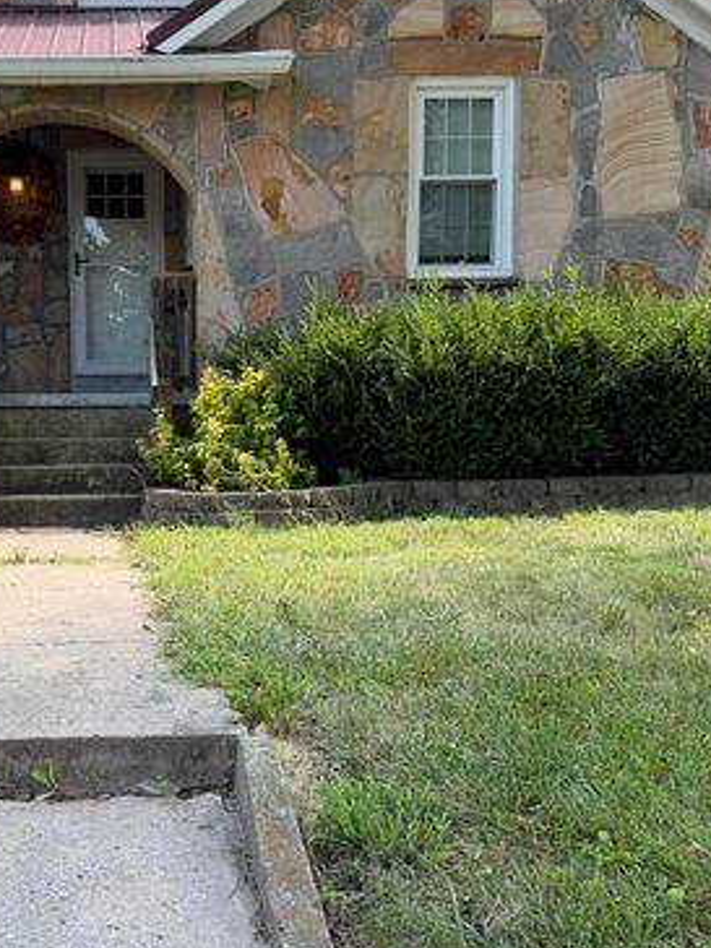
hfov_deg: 32.1
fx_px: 1205
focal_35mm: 44
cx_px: 154
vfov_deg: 42.9
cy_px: 496
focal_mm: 6.76
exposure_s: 1/858
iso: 100
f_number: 1.78
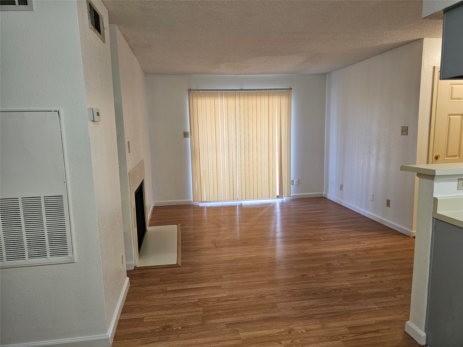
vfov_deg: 58.9
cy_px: 174
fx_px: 308
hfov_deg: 73.9
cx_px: 232
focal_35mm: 23
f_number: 1.7
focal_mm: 6.3
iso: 200
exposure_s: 1/120
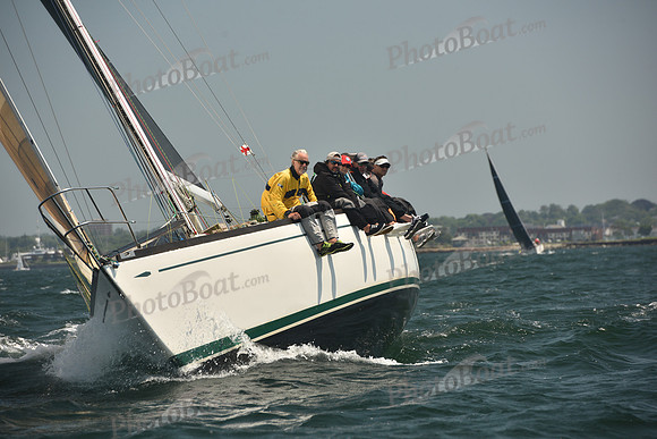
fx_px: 3651
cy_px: 220
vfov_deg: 6.9
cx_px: 328
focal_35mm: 200
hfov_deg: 10.3
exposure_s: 1/640
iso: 250
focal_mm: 200
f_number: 6.3
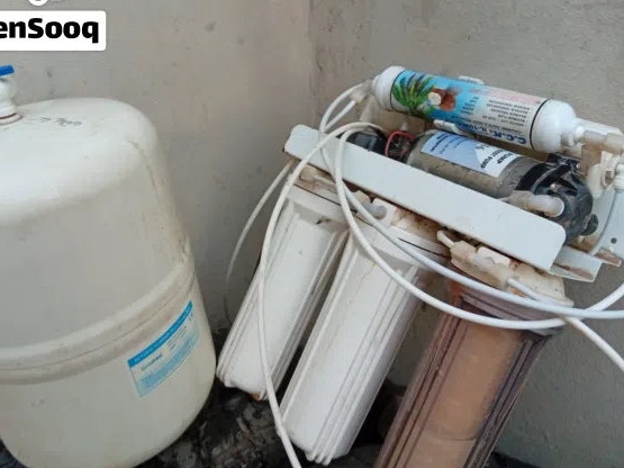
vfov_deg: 46.7
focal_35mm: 30
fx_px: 541
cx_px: 275
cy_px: 213
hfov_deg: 59.8
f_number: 1.8
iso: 235
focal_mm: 3.96
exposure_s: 1/50
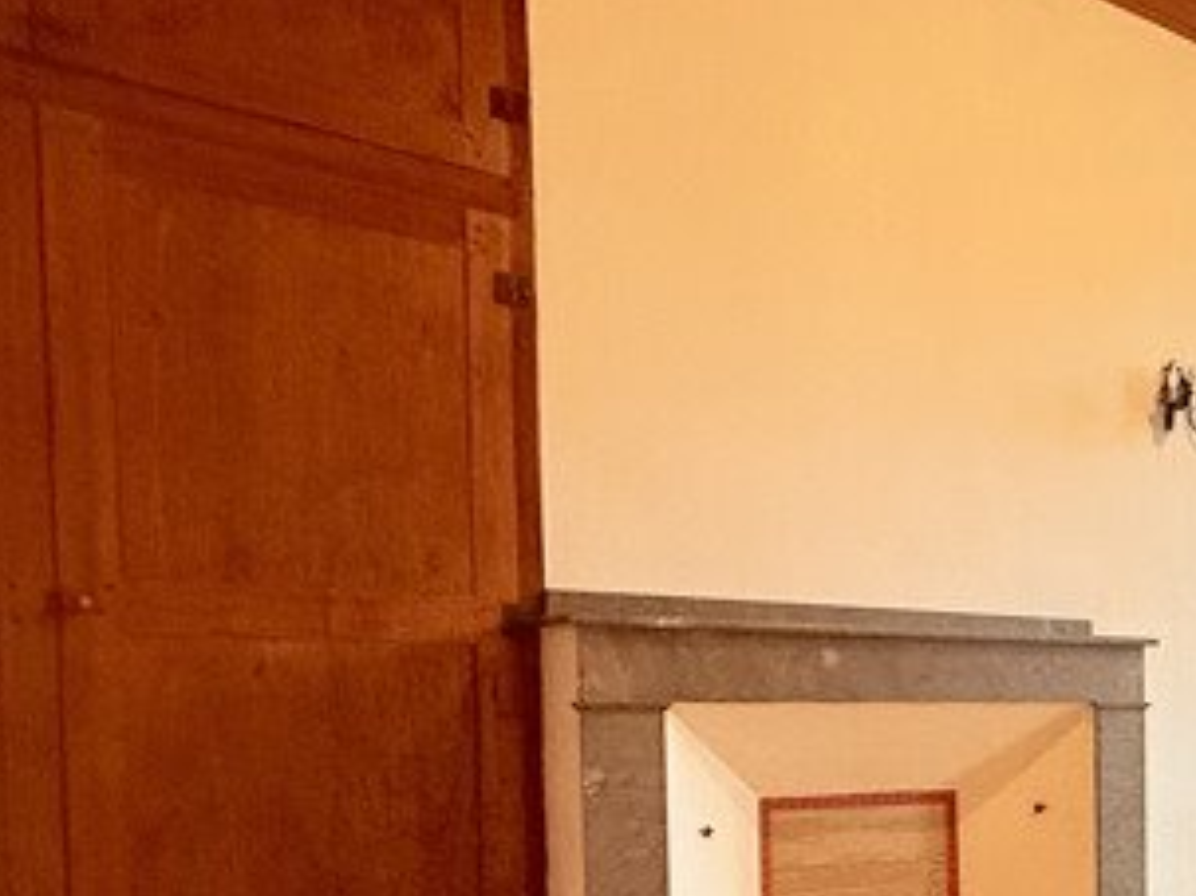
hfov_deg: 39.4
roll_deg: +0.8
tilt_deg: -1.7
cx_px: 1362
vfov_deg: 36.8
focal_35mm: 37
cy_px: 762
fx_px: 1278
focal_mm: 2.22
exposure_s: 1/67
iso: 320
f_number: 2.2
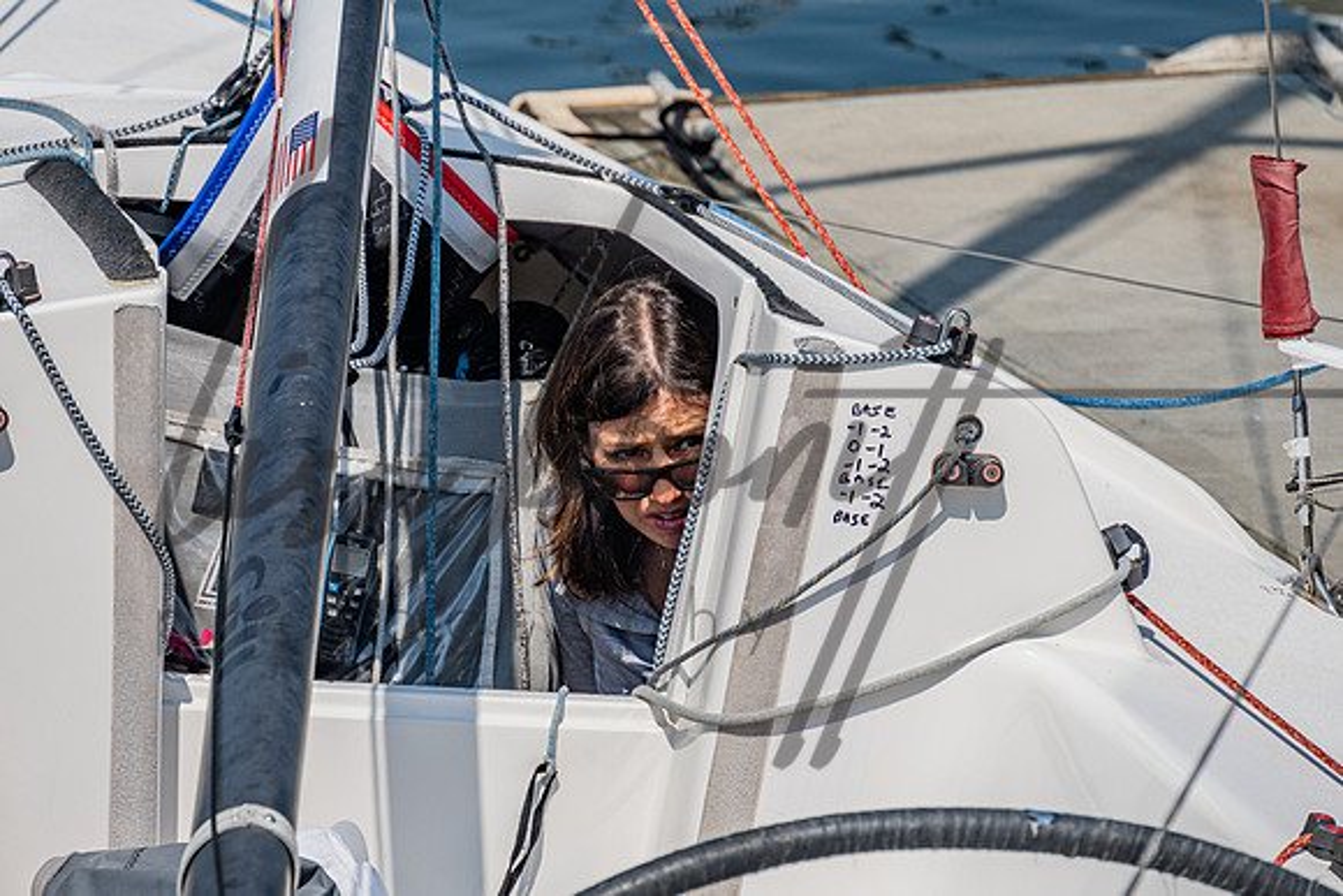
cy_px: 469
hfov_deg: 5.8
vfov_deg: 3.8
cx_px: 386
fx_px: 13355
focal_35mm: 358
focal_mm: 200
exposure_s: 1/1250
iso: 125
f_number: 6.3
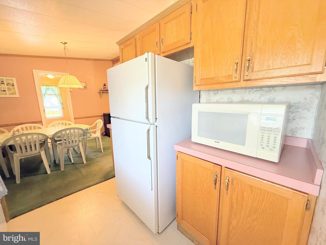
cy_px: 122
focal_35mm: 14
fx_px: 132
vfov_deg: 85.7
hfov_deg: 102.1
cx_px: 163
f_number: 2.2
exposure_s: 1/60
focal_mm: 2.22
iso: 250
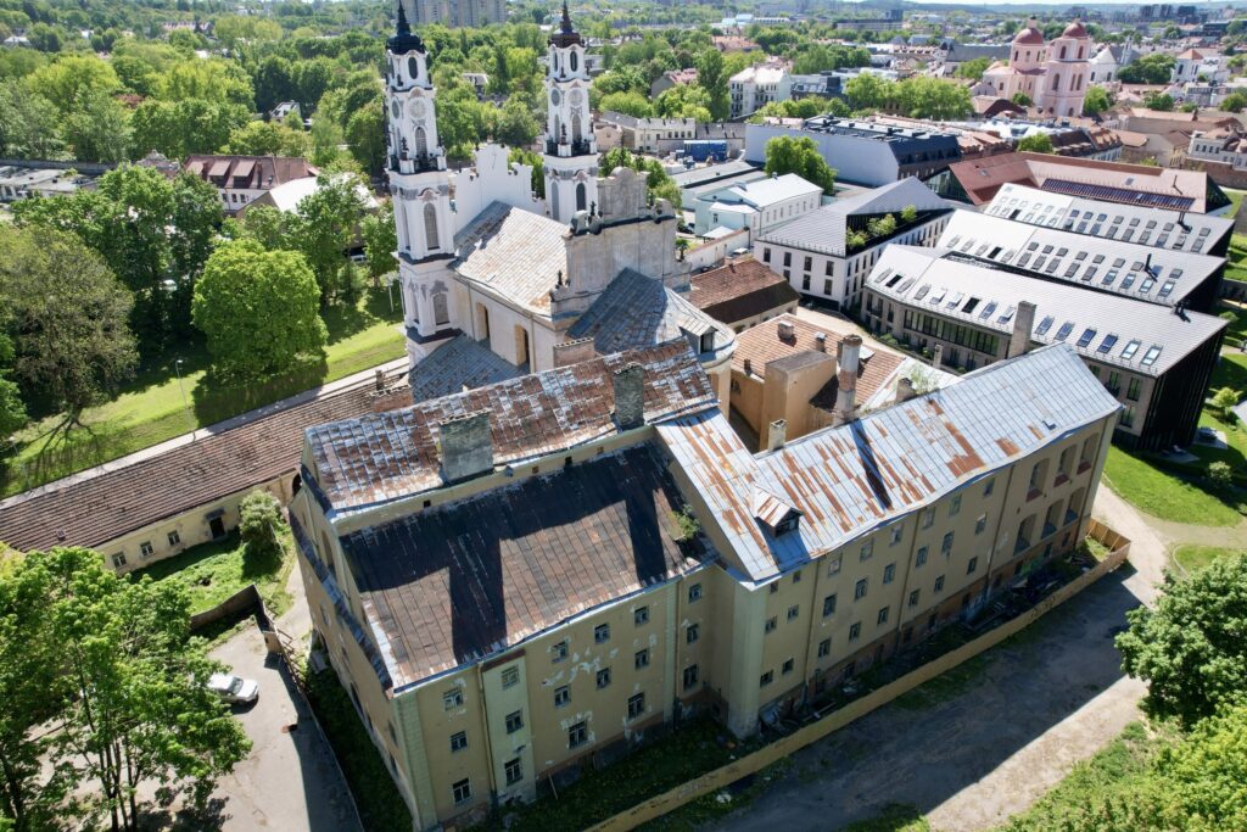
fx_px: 762
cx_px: 624
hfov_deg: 78.6
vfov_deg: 57.2
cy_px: 416
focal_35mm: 22
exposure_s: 1/1000
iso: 100
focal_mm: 8.38
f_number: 2.8
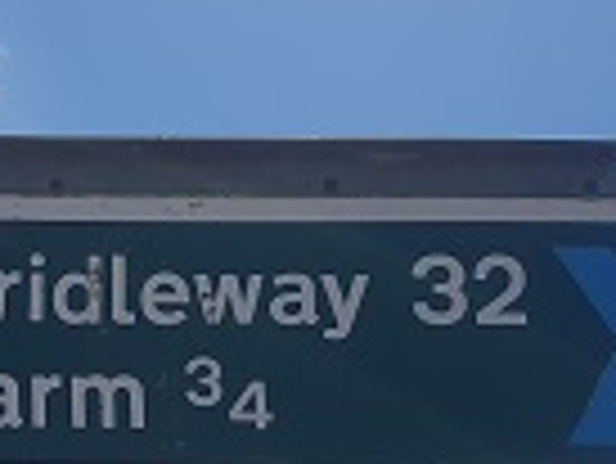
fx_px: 1354
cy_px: 432
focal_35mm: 76
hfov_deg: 24.8
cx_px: 49
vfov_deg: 19.0
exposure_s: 1/4960
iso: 50
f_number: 1.7
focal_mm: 4.2
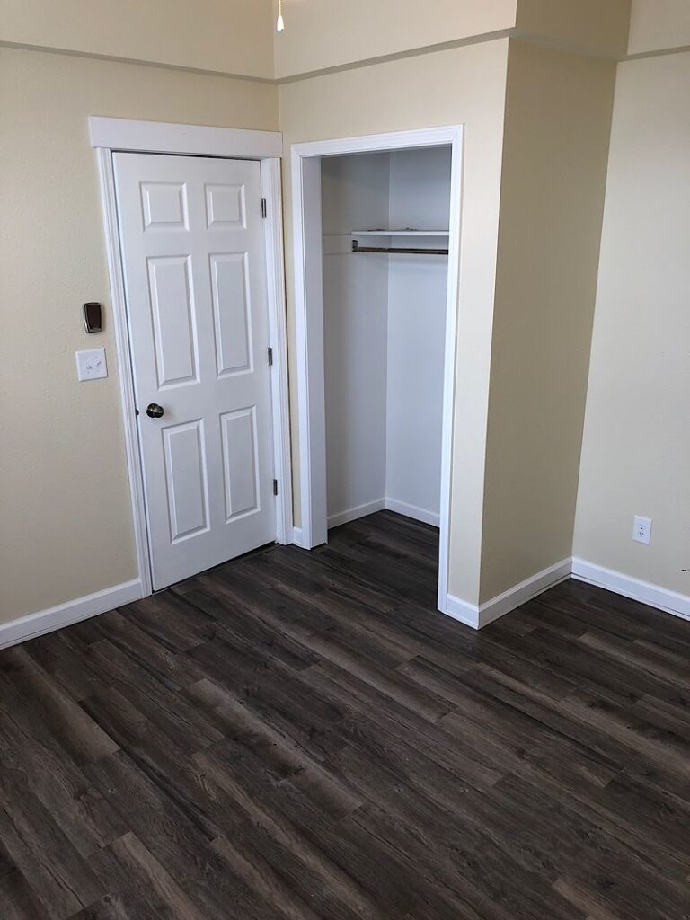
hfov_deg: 49.7
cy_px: 460
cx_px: 345
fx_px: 744
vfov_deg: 63.4
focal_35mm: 28
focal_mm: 4
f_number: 1.8
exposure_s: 1/40
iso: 32
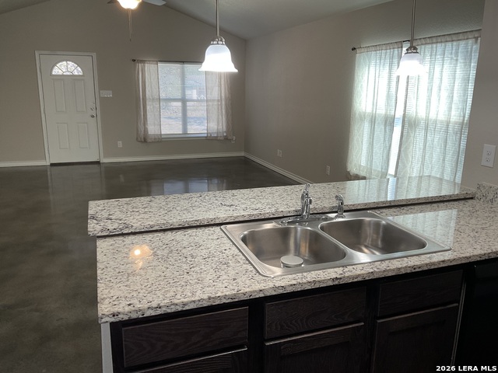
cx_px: 249
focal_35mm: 29
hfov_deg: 61.7
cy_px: 186
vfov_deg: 48.2
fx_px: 417
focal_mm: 3
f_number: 1.8
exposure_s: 1/60
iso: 40
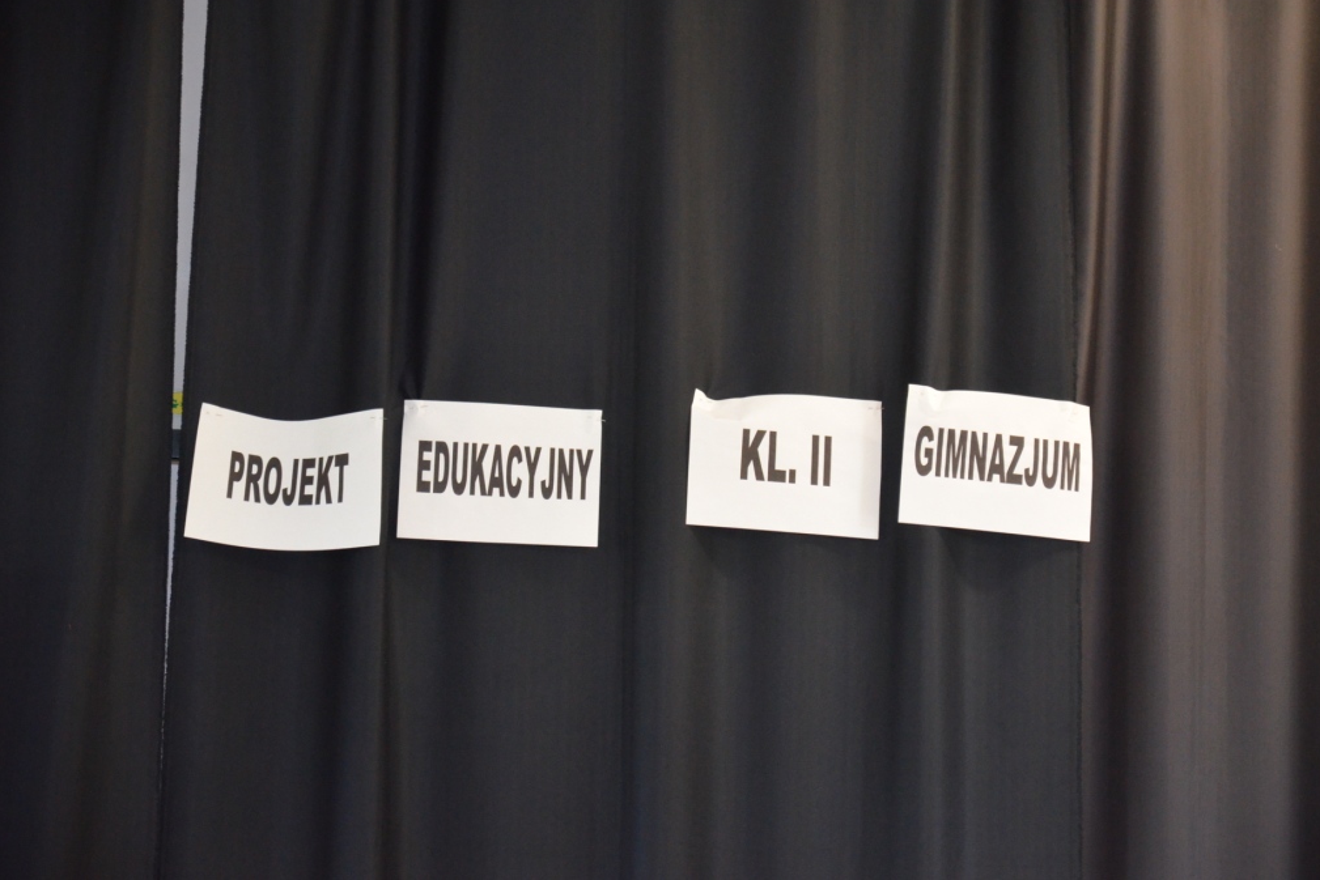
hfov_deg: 12.9
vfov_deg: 8.6
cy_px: 439
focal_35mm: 160
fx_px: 5849
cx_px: 667
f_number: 5.6
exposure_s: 1/60
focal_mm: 105
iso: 3200
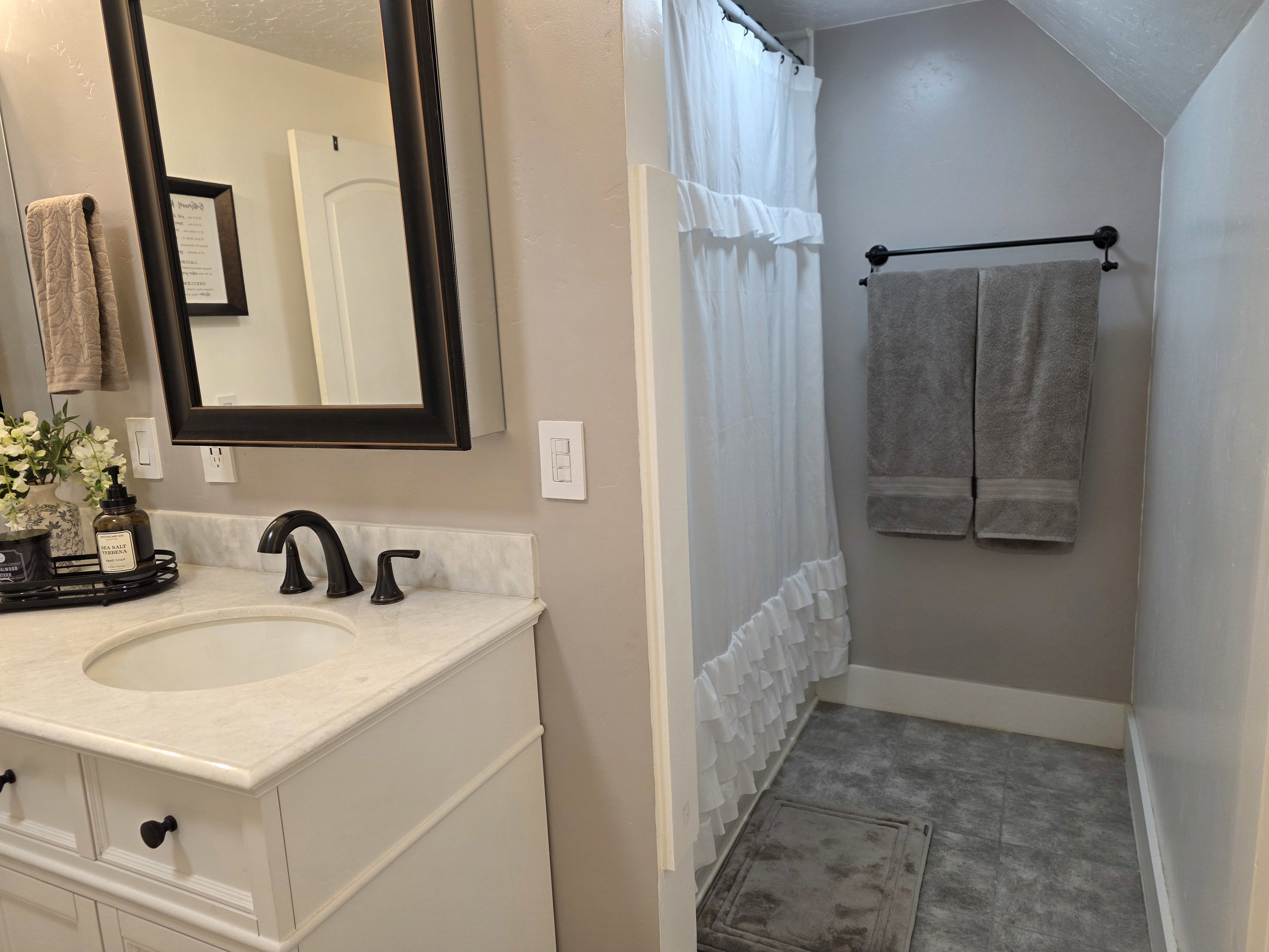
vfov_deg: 58.9
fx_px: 843
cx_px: 634
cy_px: 476
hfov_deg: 73.9
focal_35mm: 23
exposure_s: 1/120
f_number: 1.7
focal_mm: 6.3
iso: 100
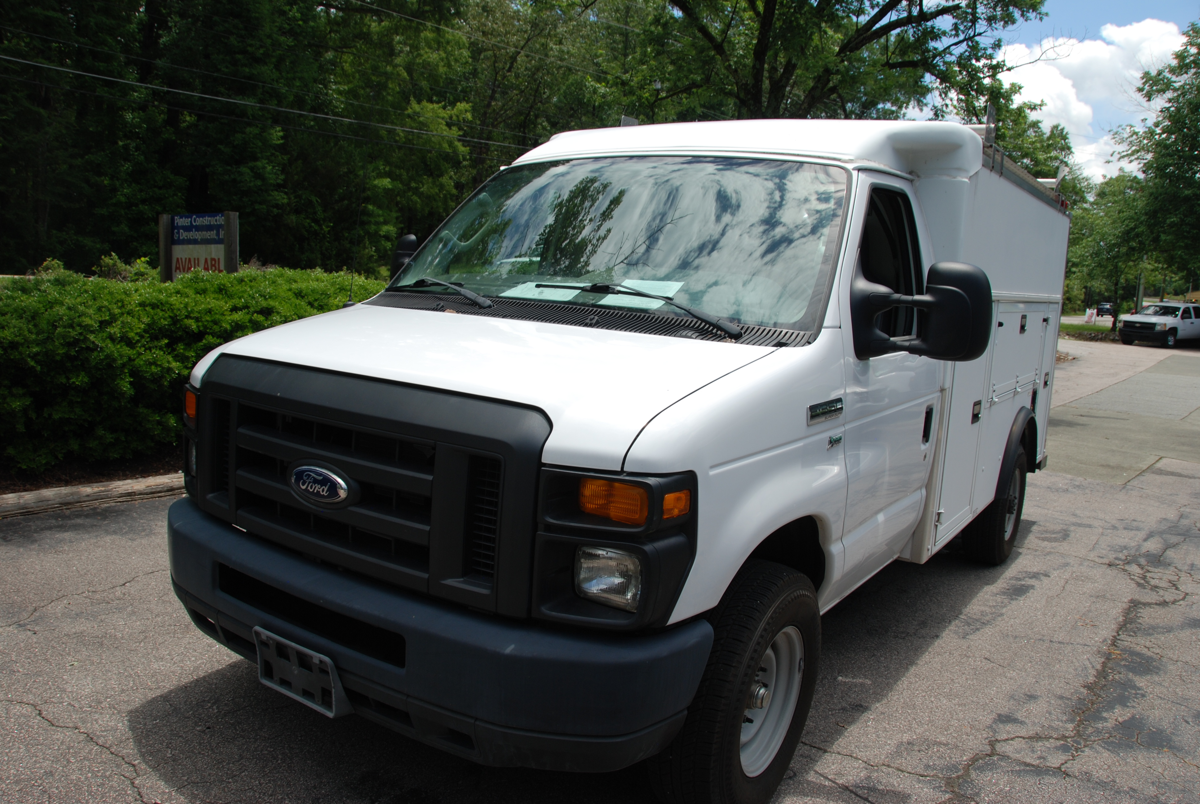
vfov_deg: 48.0
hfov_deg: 67.3
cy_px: 402
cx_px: 600
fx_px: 901
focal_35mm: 27
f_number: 8
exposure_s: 1/250
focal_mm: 18
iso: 100
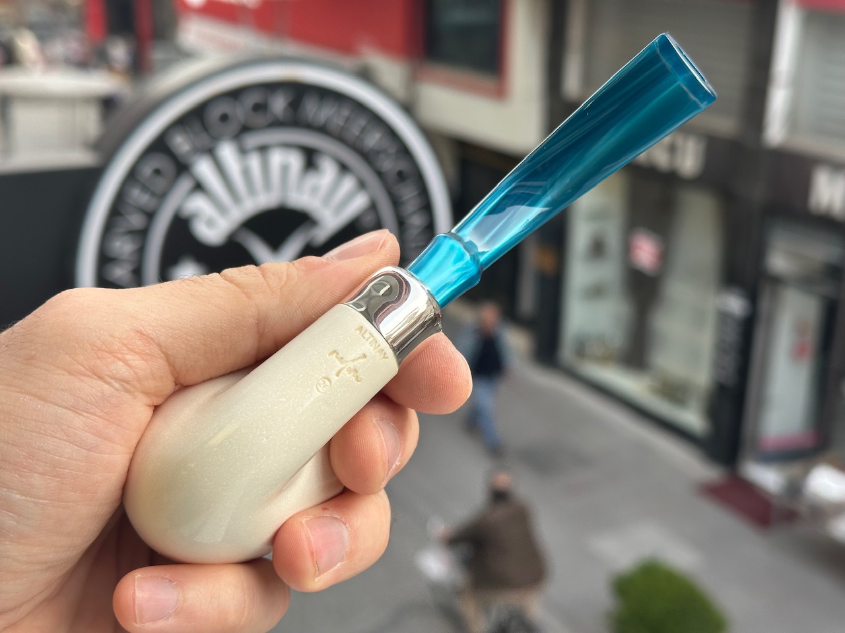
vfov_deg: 30.3
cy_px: 316
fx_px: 1172
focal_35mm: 48
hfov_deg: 39.7
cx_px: 422
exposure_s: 1/365
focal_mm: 6.86
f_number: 1.78
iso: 64
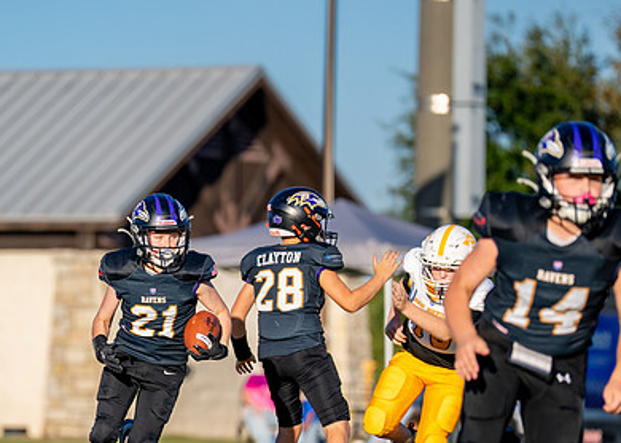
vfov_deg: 4.0
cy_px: 307
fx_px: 6363
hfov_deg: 5.6
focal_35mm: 361
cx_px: 196
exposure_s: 1/3200
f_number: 2.8
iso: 160
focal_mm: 200
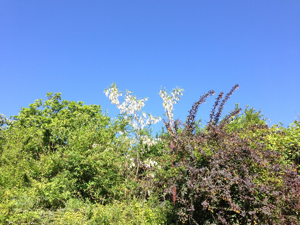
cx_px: 150
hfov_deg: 55.4
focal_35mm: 33
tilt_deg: +30.9
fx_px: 286
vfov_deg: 42.9
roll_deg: -0.6
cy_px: 112
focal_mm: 4.12
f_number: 2.4
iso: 50
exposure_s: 1/516
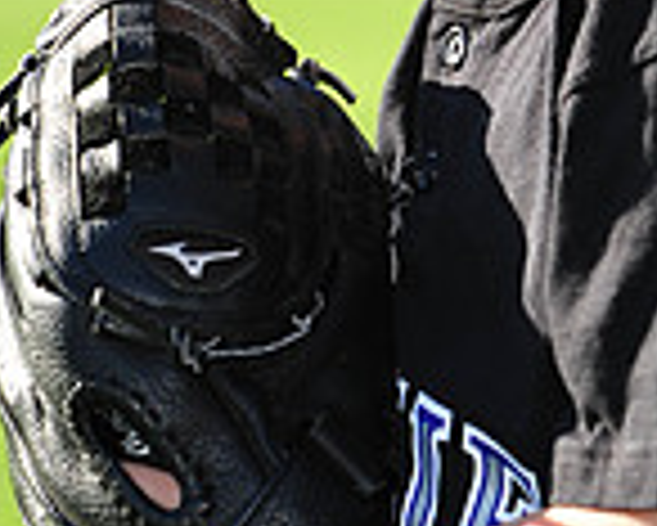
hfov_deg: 4.0
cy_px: -162
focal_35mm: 485
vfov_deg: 3.2
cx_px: 423
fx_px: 9437
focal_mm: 130
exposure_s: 1/500
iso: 200
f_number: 4.5
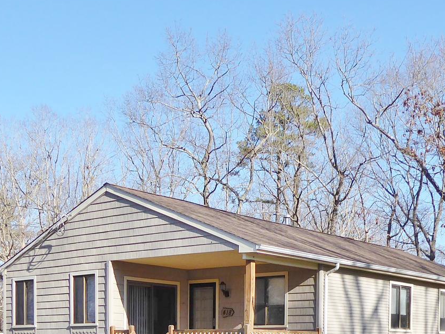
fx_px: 785
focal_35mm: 61
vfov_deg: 22.2
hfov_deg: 31.6
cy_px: 400
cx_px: 248
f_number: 3.3
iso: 80
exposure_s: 1/640
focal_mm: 4.3
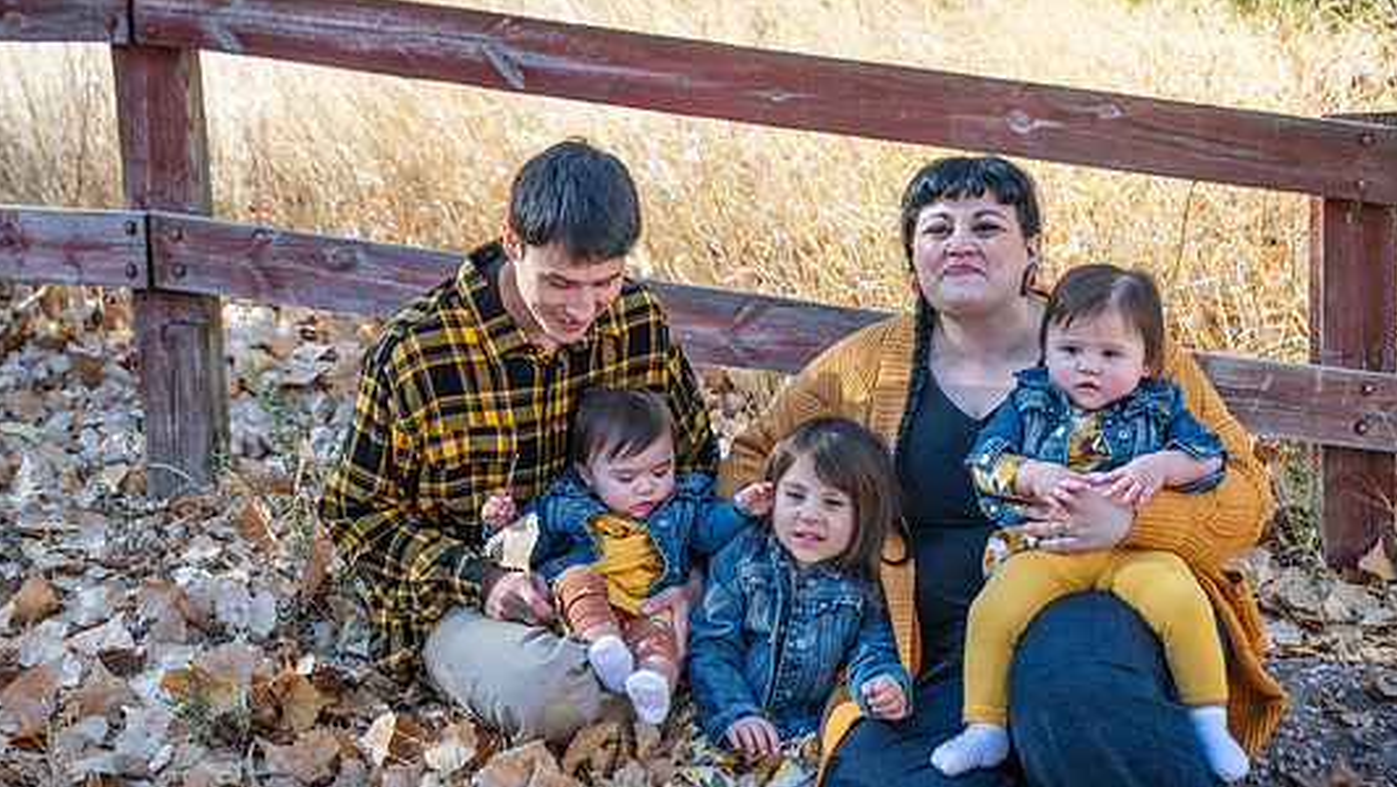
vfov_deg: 21.1
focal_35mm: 57
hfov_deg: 36.6
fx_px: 2112
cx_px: 697
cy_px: 416
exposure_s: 1/125
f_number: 5
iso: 50
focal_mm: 50
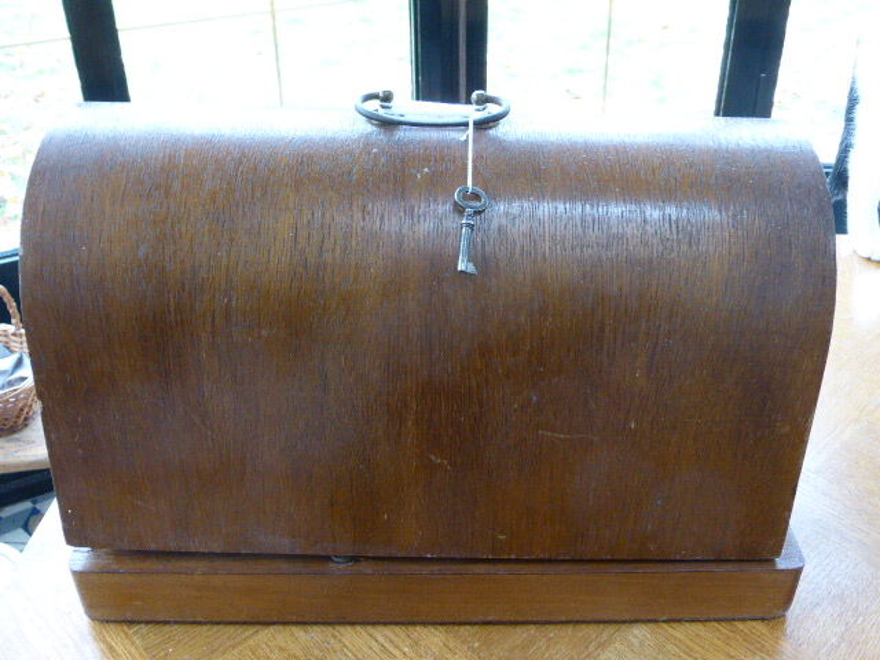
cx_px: 440
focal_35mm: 35
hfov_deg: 52.6
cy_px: 330
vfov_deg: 40.7
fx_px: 890
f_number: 3.7
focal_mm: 6.1
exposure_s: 1/25
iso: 400
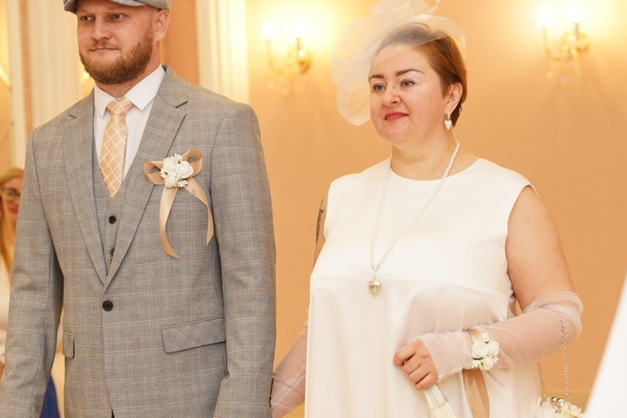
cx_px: 363
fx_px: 1829
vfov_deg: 13.0
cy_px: 218
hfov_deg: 19.4
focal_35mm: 105
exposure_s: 1/250
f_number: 3.5
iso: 2000
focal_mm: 65
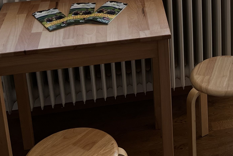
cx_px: 228
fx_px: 505
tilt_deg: -17.5
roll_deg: +0.3
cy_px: -53
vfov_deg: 16.4
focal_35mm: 78
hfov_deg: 24.9
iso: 50
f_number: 1.5
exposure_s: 1/421
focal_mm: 5.7
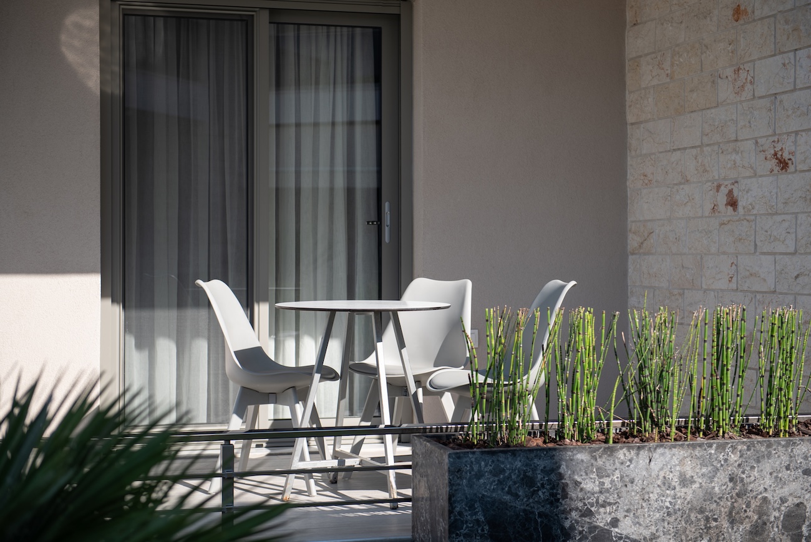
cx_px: 406
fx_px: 1397
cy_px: 271
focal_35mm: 62
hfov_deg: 32.4
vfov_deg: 21.9
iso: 100
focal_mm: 62
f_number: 3.5
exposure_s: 1/400
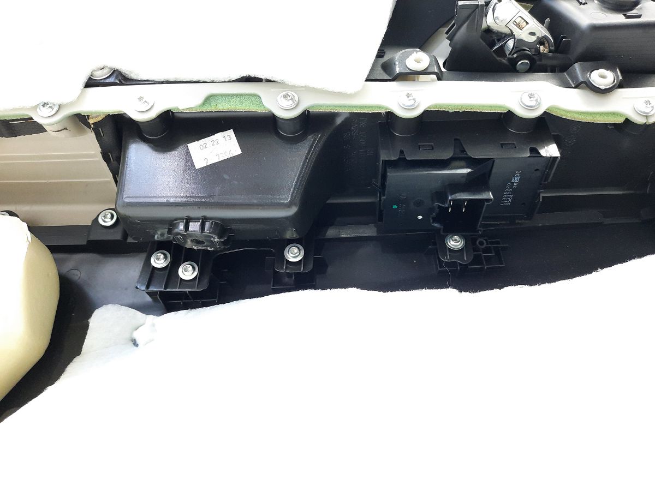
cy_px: 246
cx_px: 328
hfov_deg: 69.4
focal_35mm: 25
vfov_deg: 54.9
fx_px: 473
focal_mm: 4.6
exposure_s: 1/50
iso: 320
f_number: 2
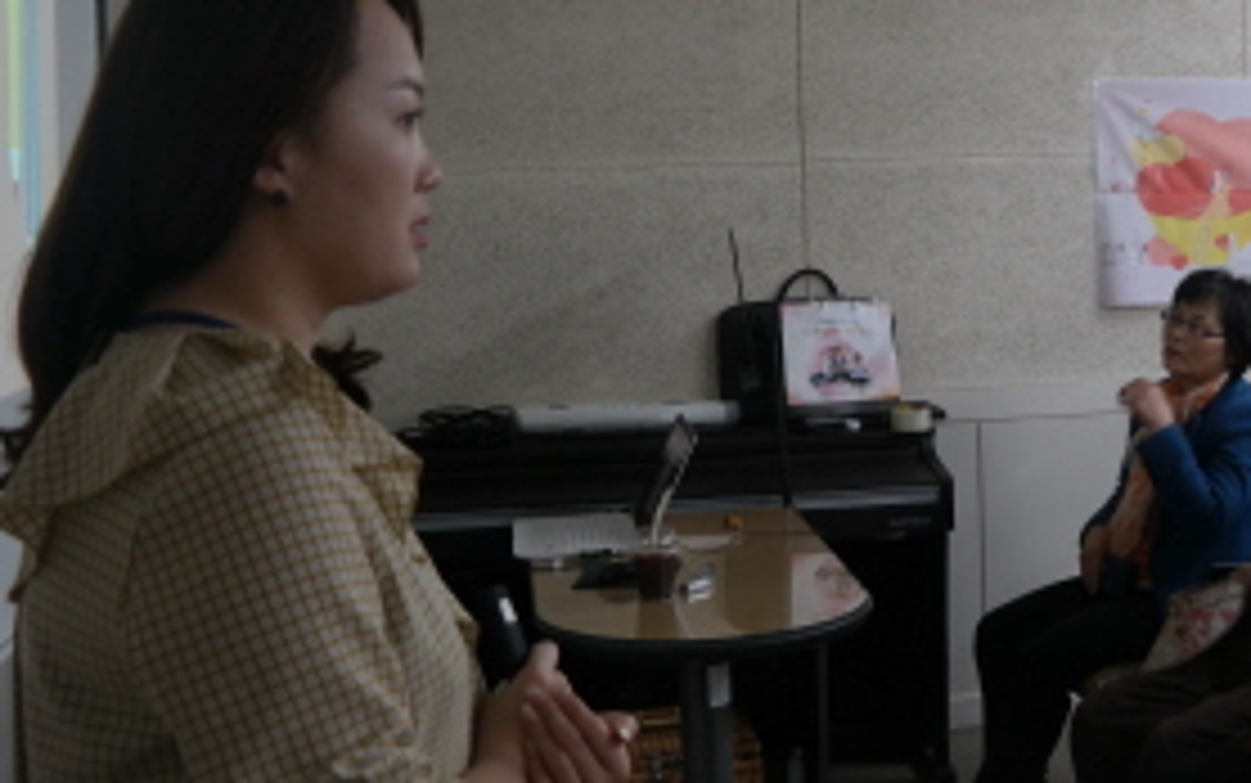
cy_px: 209
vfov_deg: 23.4
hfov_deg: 35.4
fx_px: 1876
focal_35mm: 55
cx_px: 1040
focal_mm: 20
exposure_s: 1/40
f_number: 3.5
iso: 400
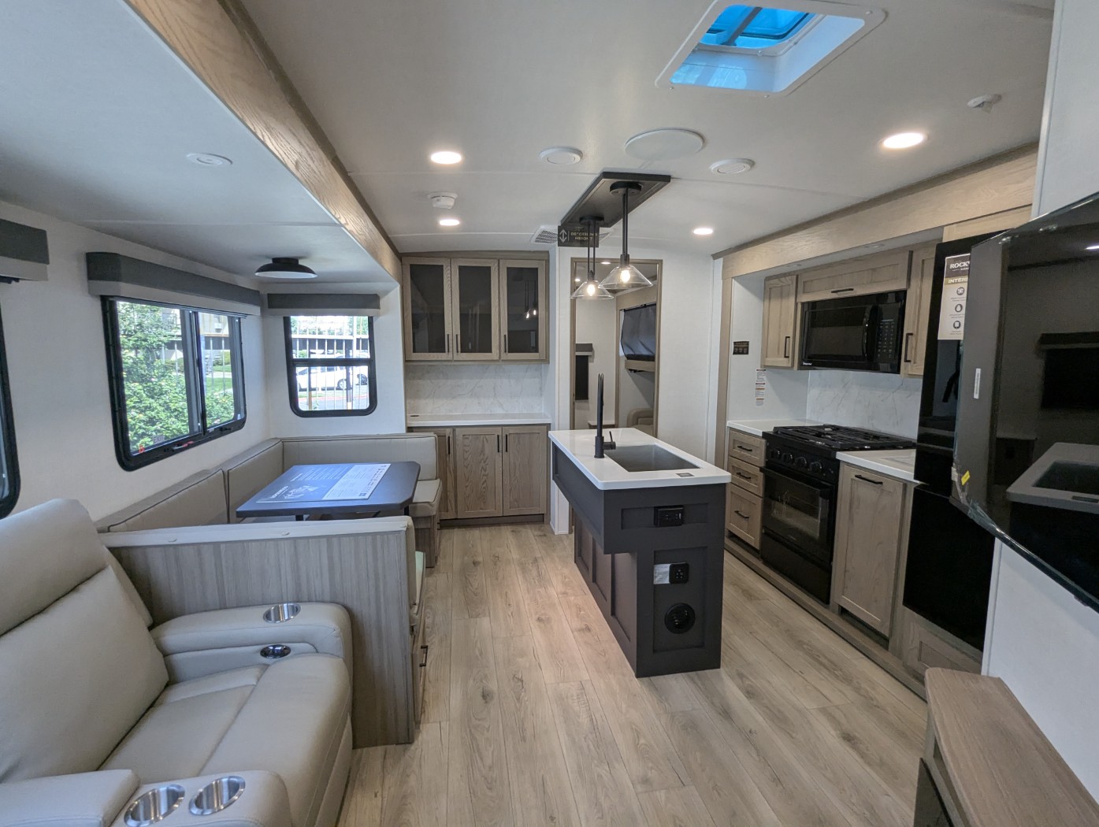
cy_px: 414
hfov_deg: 94.4
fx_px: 509
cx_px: 550
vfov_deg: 78.2
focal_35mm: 16
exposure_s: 1/139
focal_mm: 2.35
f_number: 2.2
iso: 156
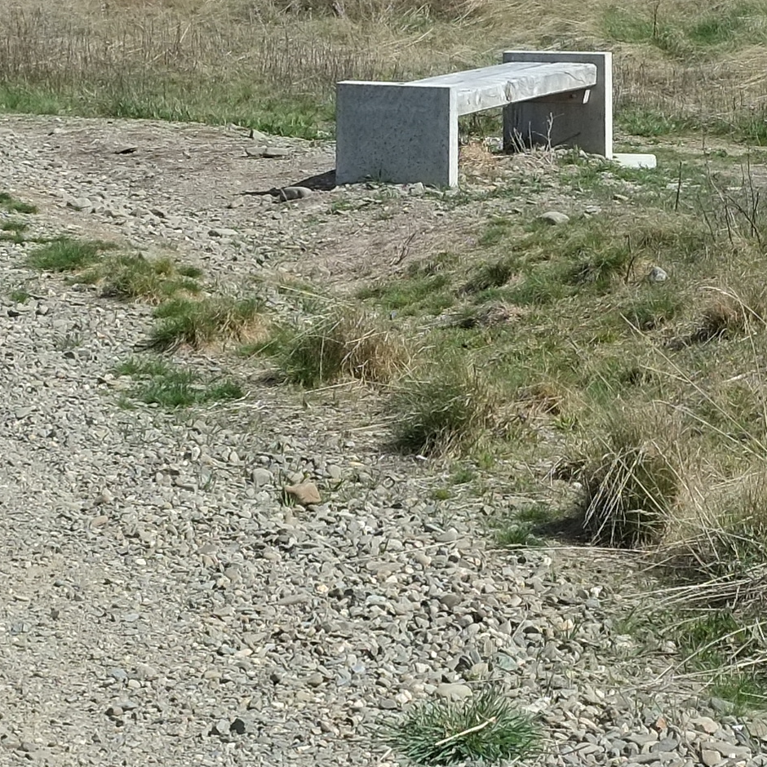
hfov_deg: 11.2
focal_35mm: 155
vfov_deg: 11.2
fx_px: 3886
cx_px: 750
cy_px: -20
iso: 200
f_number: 9
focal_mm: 23.3
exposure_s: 1/400
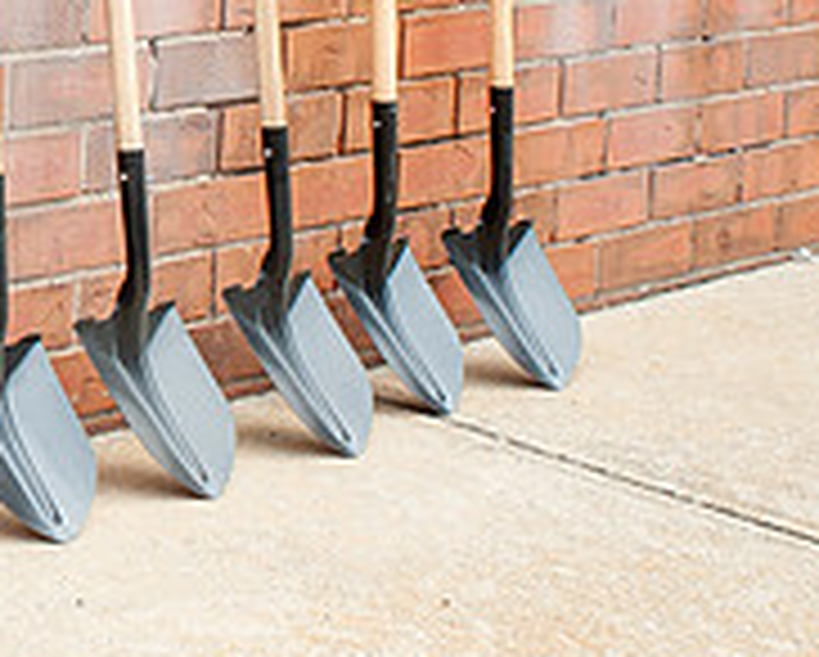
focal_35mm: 123
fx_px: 2985
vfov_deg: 12.3
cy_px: -118
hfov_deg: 14.3
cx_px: -528
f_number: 11
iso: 400
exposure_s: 1/200
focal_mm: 35
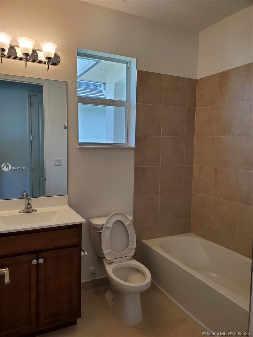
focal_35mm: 26
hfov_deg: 53.1
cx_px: 126
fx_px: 253
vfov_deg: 67.3
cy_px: 168
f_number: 2.4
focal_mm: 4.3
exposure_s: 1/120
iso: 80
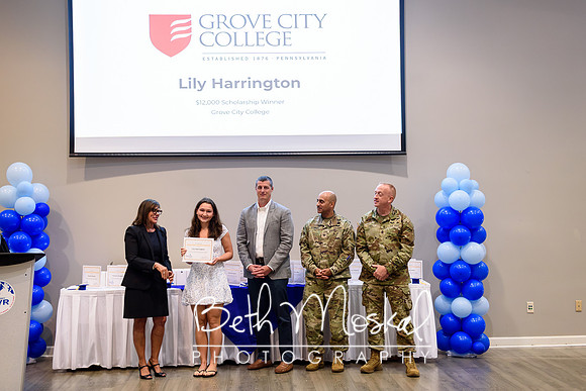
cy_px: 181
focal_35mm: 54
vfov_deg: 25.3
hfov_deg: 37.1
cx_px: 280
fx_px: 872
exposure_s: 1/160
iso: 1000
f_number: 2.8
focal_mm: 42
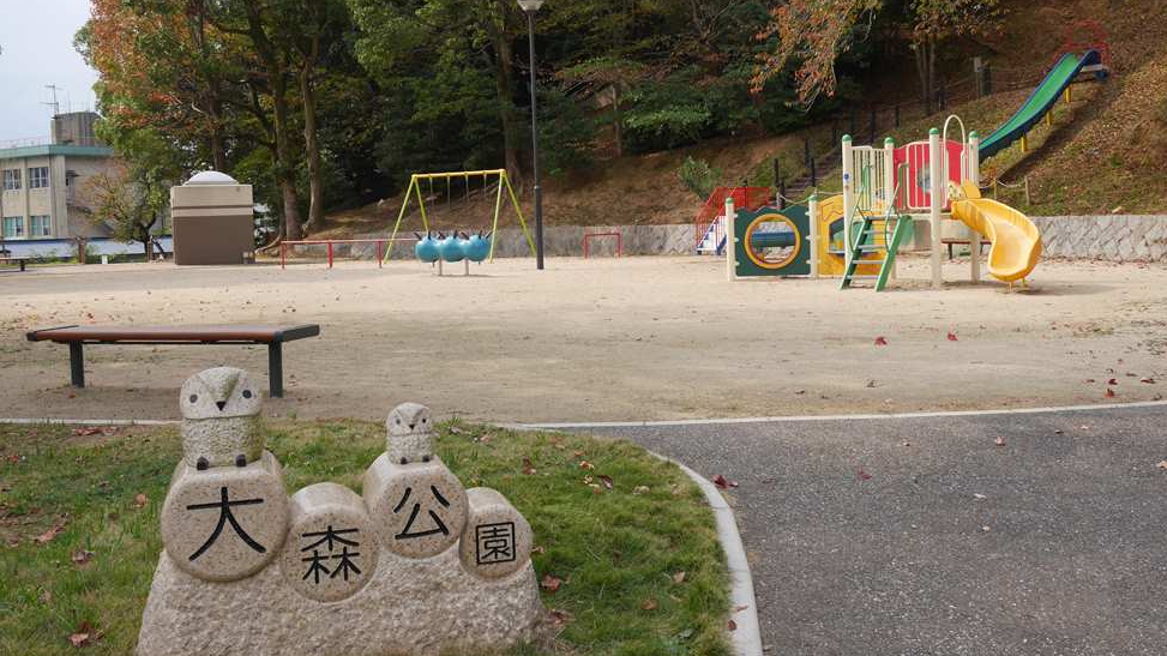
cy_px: 264
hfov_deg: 51.6
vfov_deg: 30.3
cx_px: 594
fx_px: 1207
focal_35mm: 39
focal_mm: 17
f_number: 7.1
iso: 200
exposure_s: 1/320
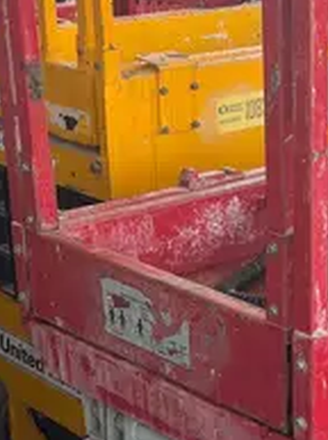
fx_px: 1255
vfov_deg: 19.6
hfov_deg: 14.8
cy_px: 377
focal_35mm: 99
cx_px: 285
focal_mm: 5.1
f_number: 1.6
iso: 50
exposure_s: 1/122
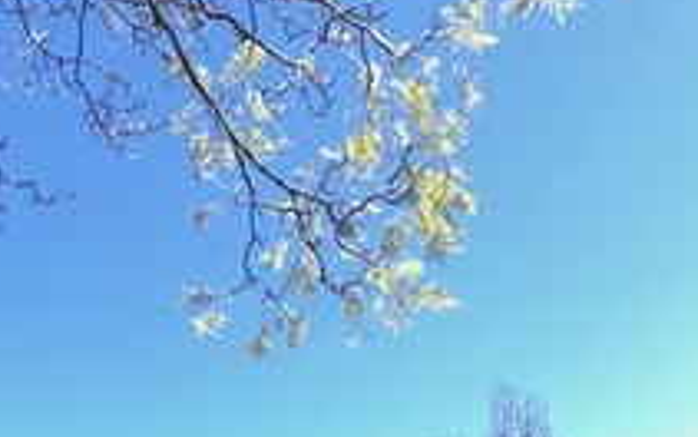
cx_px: 147
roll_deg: +0.1
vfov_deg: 20.7
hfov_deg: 41.0
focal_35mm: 47
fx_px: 894
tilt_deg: +4.7
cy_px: 752
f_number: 2.2
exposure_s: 1/861
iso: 64
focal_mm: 2.22
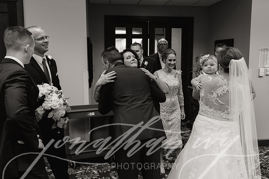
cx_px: 134
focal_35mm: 35
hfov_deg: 54.4
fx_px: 262
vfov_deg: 37.9
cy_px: 90
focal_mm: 35
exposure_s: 1/125
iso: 1600
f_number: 2.8
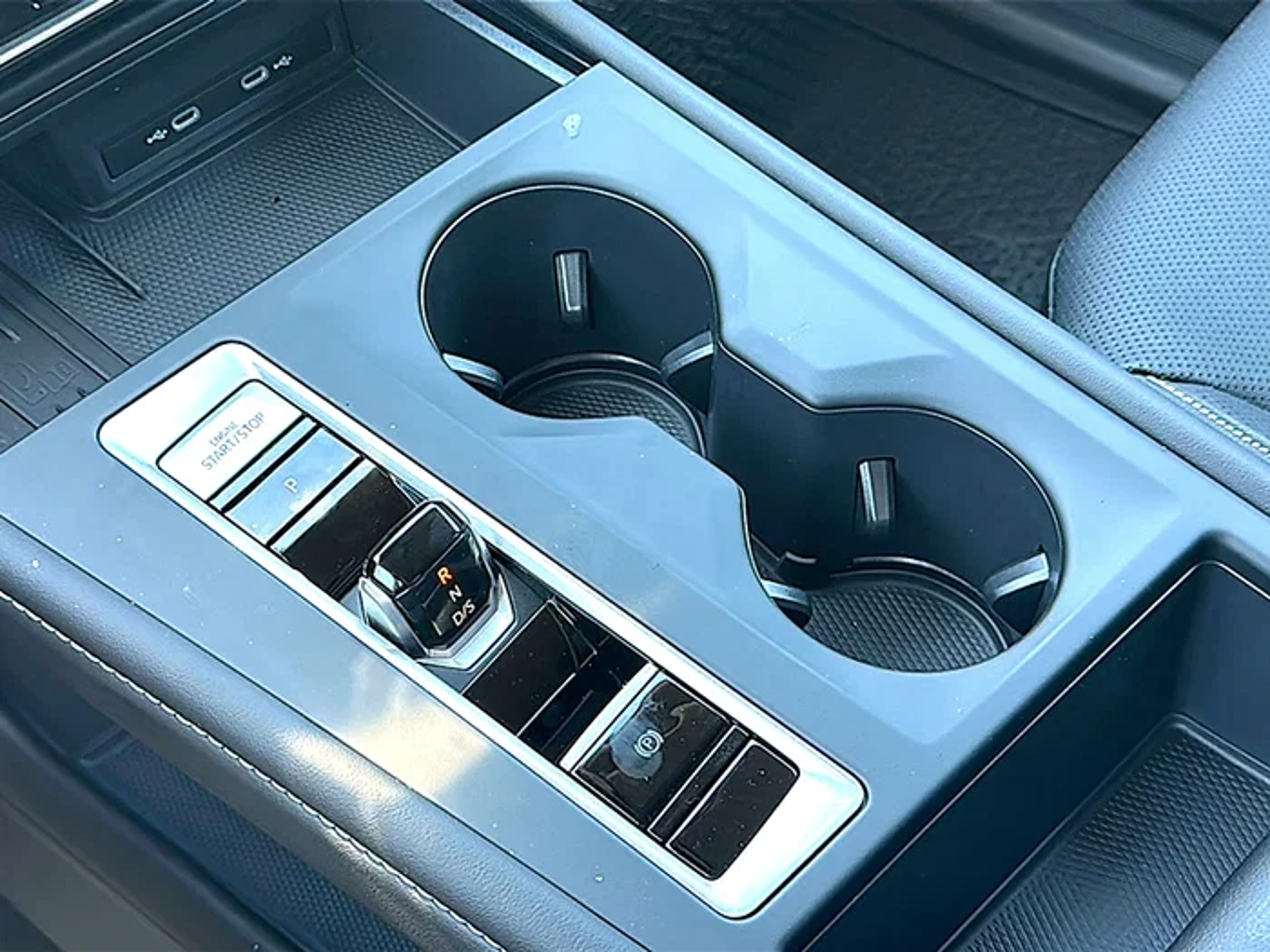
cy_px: 476
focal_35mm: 39
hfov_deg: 47.9
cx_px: 635
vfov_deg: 36.8
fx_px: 1431
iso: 80
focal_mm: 6.86
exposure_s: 1/84
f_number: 1.78
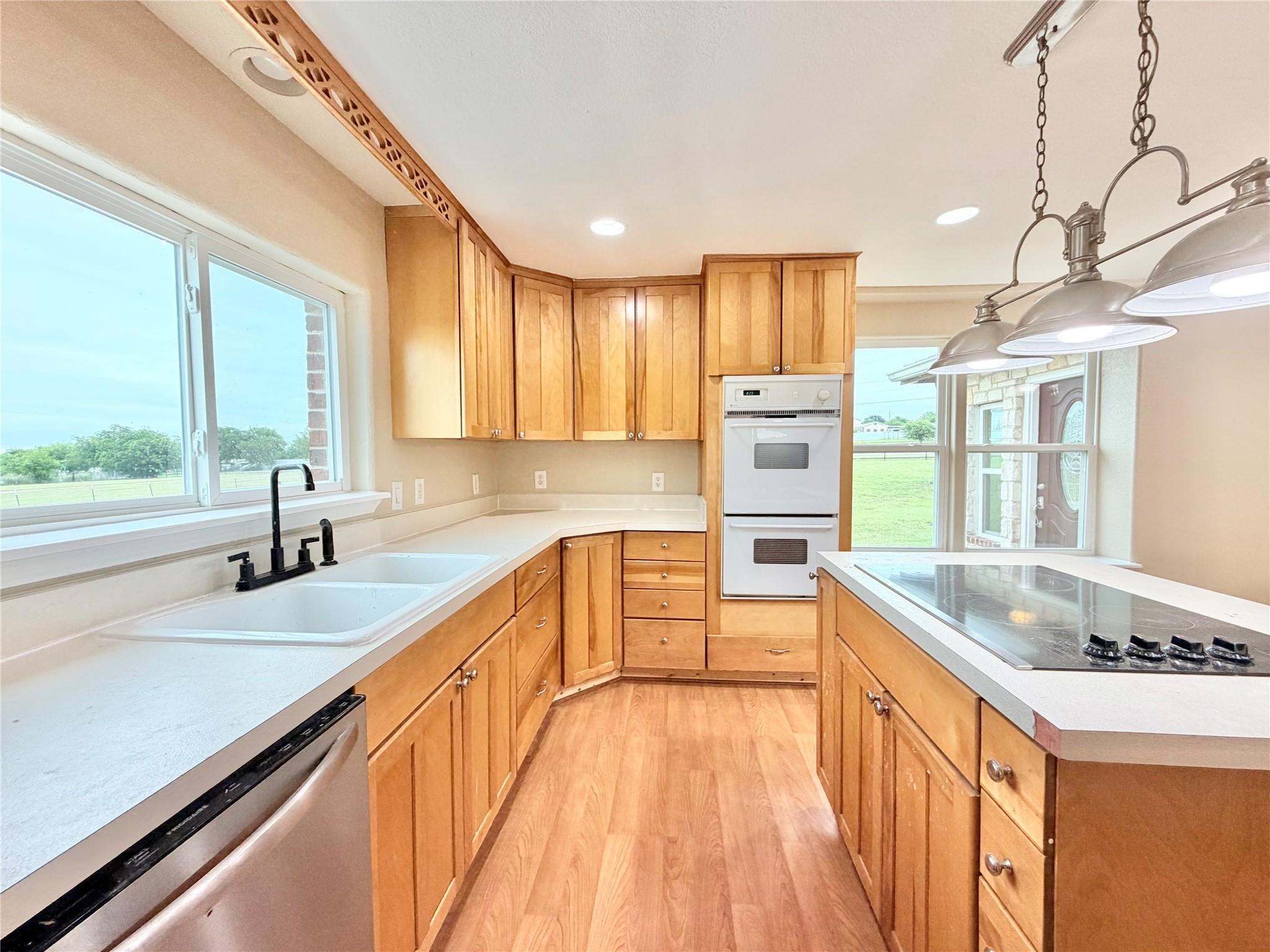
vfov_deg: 85.7
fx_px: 514
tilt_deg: -2.1
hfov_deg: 102.1
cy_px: 476
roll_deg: +0.6
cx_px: 635
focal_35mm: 14
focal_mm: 2.22
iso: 160
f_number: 2.2
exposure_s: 1/120
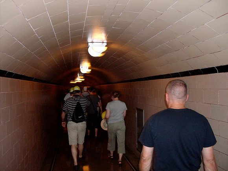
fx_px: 250
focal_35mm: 38
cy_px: 86
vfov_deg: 37.7
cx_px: 114
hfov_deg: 49.0
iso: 160
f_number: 2.8
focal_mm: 6.3
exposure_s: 1/45
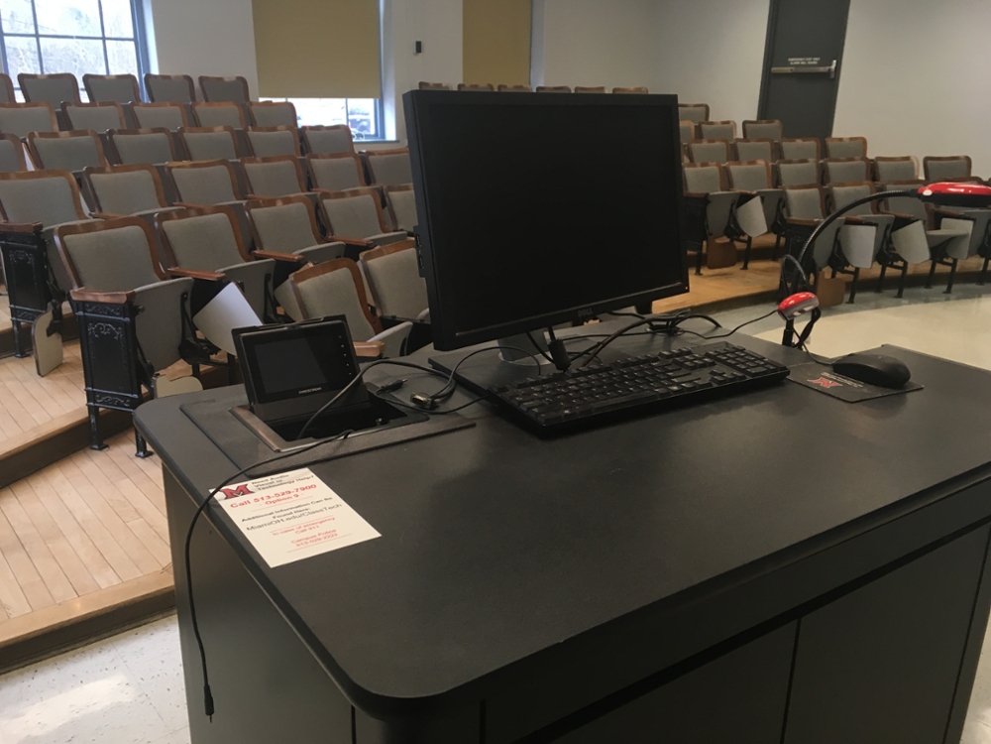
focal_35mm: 29
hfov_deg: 61.7
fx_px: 830
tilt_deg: -18.1
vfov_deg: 48.2
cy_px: 372
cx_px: 496
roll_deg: -0.3
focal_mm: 4.15
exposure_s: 1/30
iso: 50
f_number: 2.2
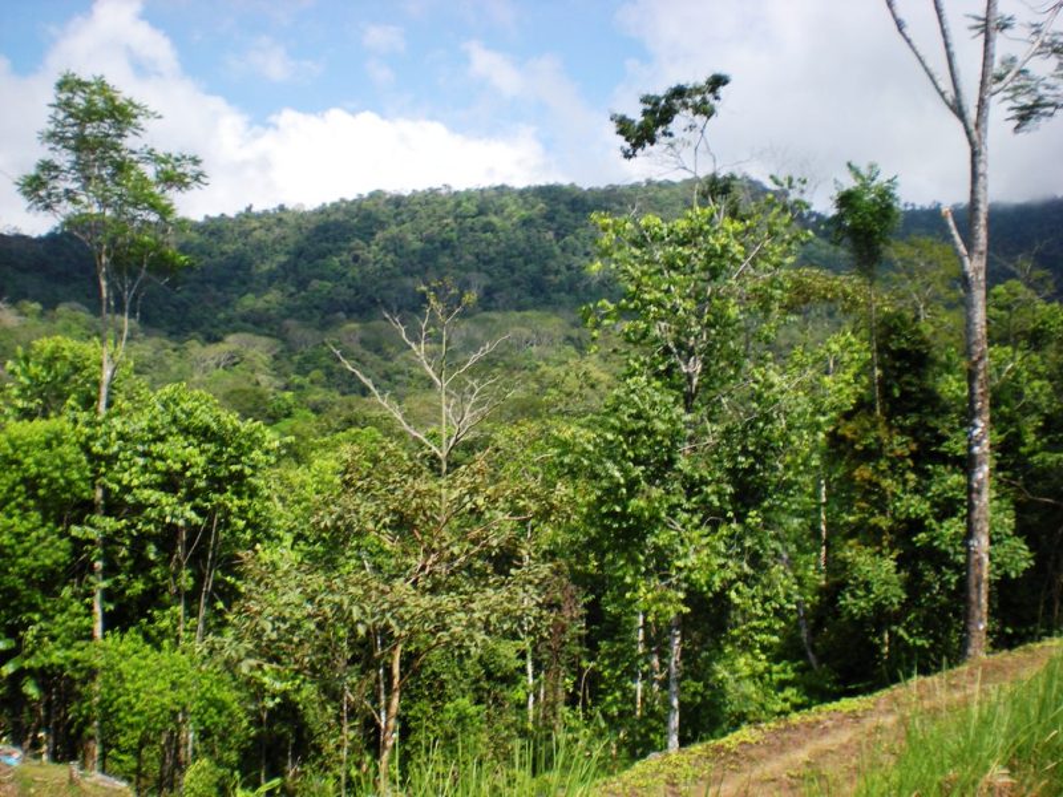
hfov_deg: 49.0
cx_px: 532
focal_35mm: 38
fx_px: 1167
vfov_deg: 37.7
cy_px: 398
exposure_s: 1/345
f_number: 4.6
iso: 64
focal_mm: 6.3
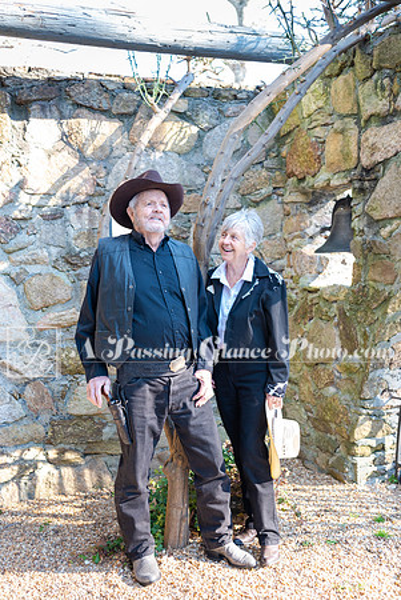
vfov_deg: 48.4
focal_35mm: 40
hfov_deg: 33.5
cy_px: 300
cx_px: 200
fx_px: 667
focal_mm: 40
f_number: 2.8
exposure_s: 1/160
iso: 500
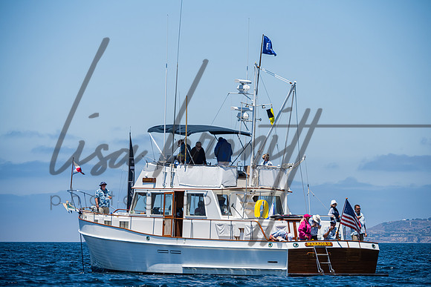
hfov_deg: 10.1
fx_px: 2429
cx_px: 216
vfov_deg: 6.8
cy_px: 144
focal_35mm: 203
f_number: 8
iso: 400
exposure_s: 1/1250
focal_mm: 200
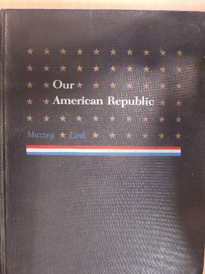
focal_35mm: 43
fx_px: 340
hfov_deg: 33.6
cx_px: 102
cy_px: 137
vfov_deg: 43.9
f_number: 3.4
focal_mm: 7.6
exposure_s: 1/13
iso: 720
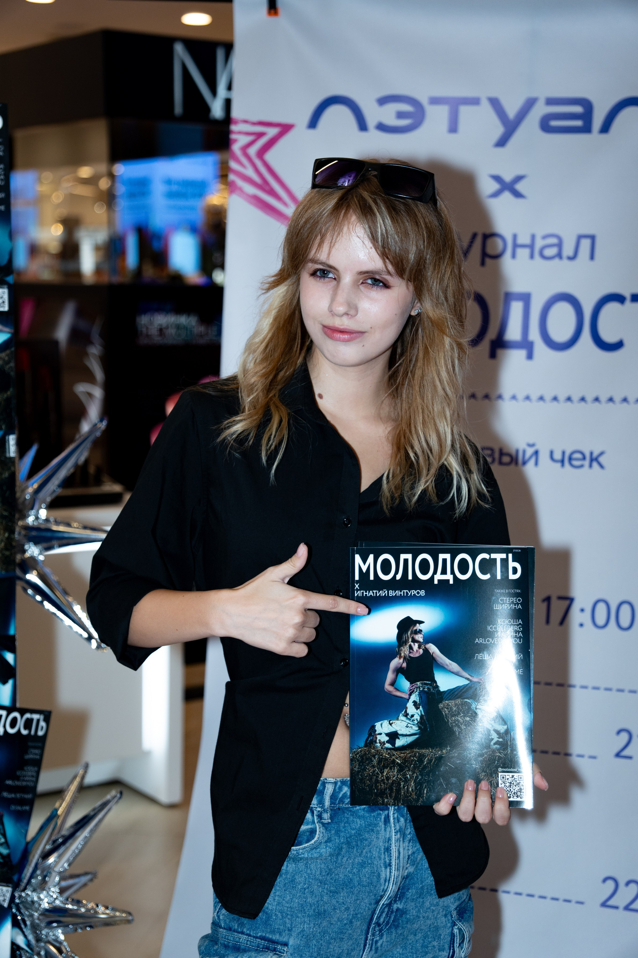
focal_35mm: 66
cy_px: 479
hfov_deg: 20.6
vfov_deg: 30.5
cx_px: 319
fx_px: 1754
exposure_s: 1/400
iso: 320
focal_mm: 44
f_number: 2.8
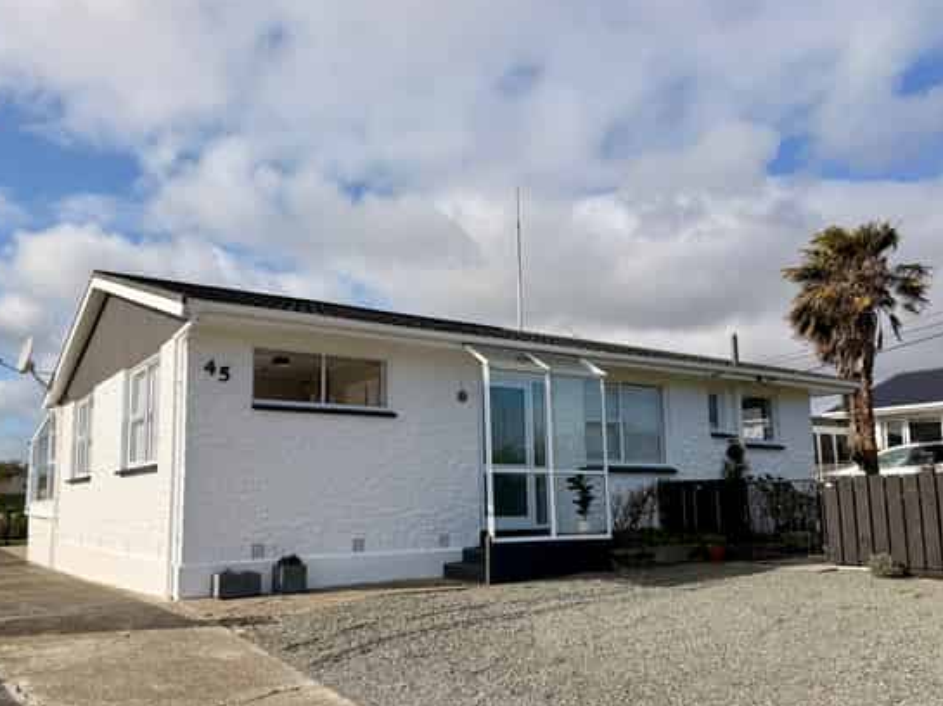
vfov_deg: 48.1
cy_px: 392
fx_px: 789
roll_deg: +1.6
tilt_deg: +6.2
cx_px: 408
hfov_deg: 61.5
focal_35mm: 29
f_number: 1.78
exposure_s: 1/7353
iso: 80
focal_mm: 6.76
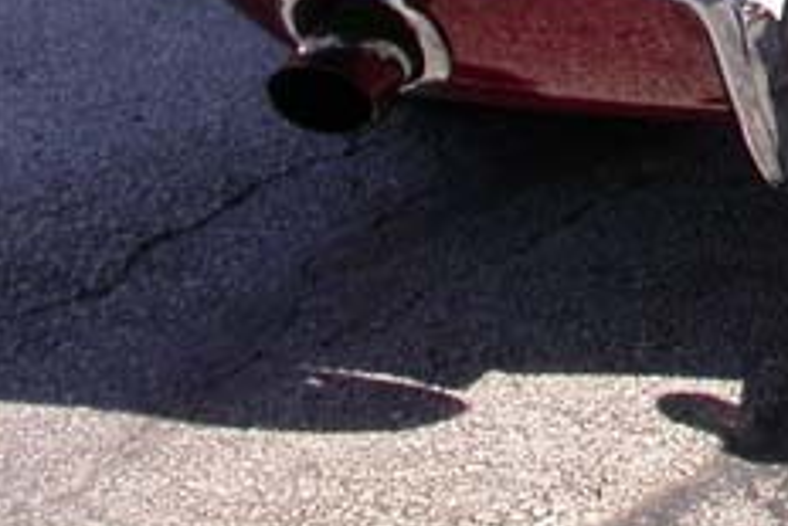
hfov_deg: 14.2
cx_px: 1131
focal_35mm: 136
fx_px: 2979
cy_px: -482
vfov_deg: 9.5
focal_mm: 7.85
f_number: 5.3
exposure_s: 1/196
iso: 100
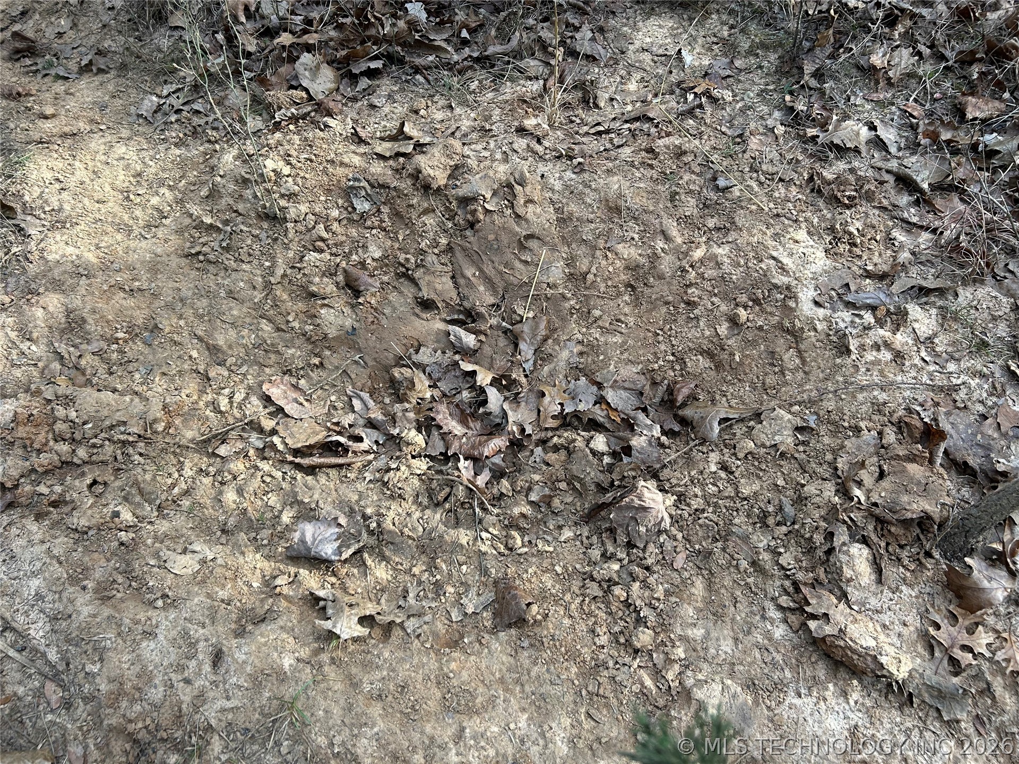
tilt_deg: -57.2
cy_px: 382
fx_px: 765
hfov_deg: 67.3
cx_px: 510
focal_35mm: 26
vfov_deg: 53.1
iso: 40
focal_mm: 5.7
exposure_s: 1/266
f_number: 1.5
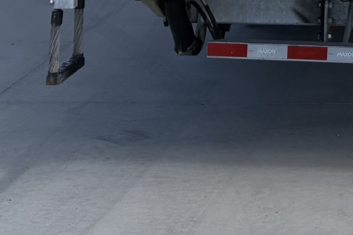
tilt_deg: +2.7
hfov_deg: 16.0
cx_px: 460
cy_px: -276
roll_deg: -2.4
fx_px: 1186
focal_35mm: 121
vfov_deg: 10.2
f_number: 1.6
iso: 50
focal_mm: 5.96
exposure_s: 1/3623
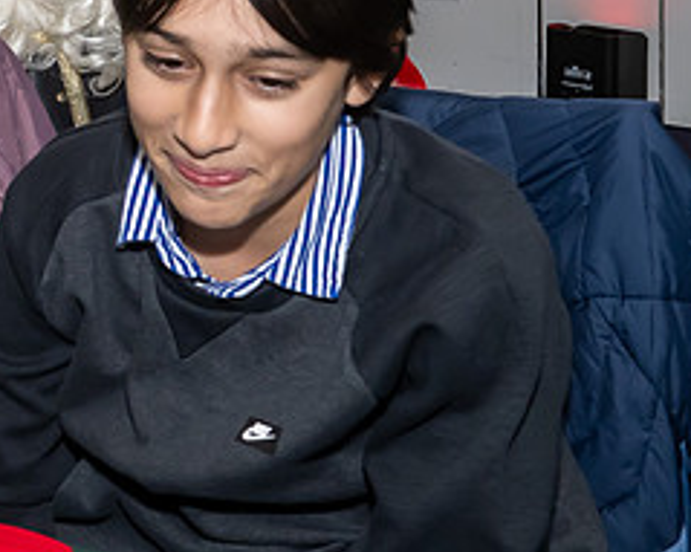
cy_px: 37
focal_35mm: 138
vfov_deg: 11.1
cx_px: -131
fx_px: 2821
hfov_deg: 13.6
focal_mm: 31
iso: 640
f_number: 8
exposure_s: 1/250
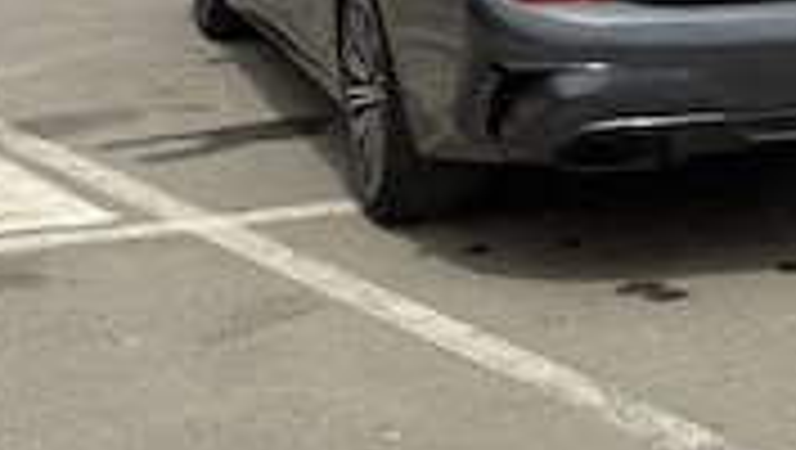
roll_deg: -2.0
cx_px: 643
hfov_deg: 18.0
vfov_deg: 10.0
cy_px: -189
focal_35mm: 118
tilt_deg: -3.1
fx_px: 2493
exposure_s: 1/6024
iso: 80
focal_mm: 6.76
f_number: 1.78
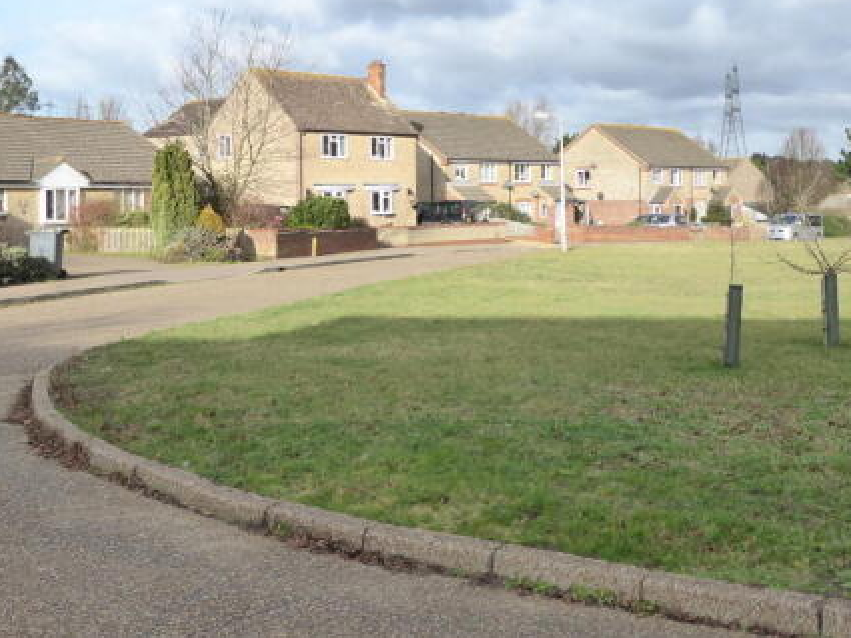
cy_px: 205
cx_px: 448
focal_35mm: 48
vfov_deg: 30.0
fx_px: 1180
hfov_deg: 39.6
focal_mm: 6.3
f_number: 3.7
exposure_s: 1/400
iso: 160
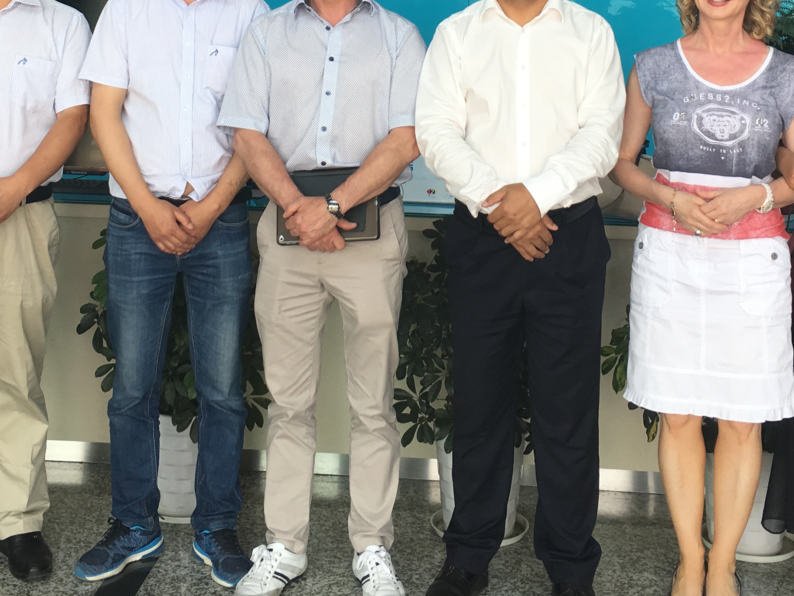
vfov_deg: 23.4
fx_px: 1376
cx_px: 401
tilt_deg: -0.3
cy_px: -6
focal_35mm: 60
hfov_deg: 32.2
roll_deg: -2.6
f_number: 2.2
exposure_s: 1/106
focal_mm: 4.15
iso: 25
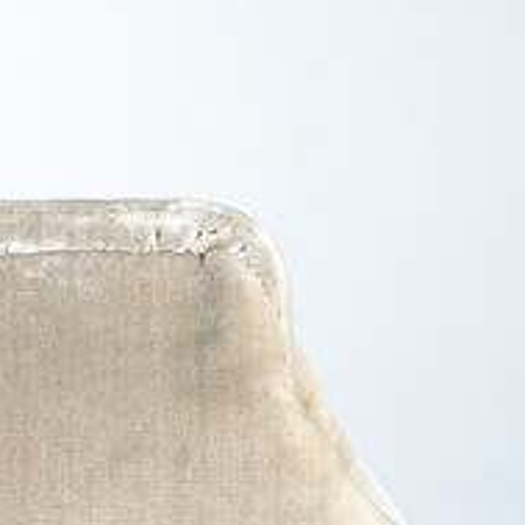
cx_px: -49
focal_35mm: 165
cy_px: 426
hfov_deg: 10.5
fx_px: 2831
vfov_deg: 10.6
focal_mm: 50
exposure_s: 1/200
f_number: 8
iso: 200
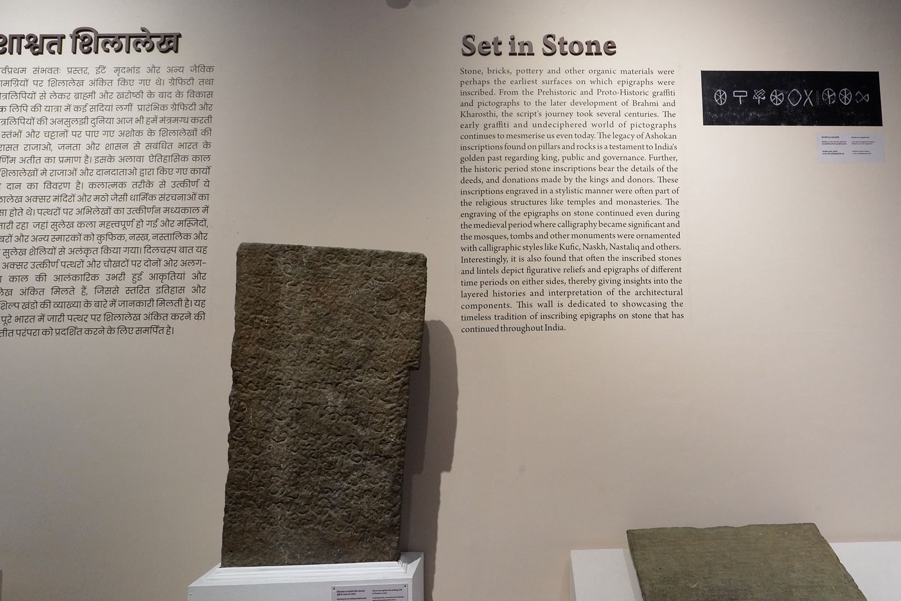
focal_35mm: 24
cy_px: 300
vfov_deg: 53.1
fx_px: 601
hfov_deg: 73.7
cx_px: 450
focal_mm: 24
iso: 3200
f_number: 14
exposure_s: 1/80
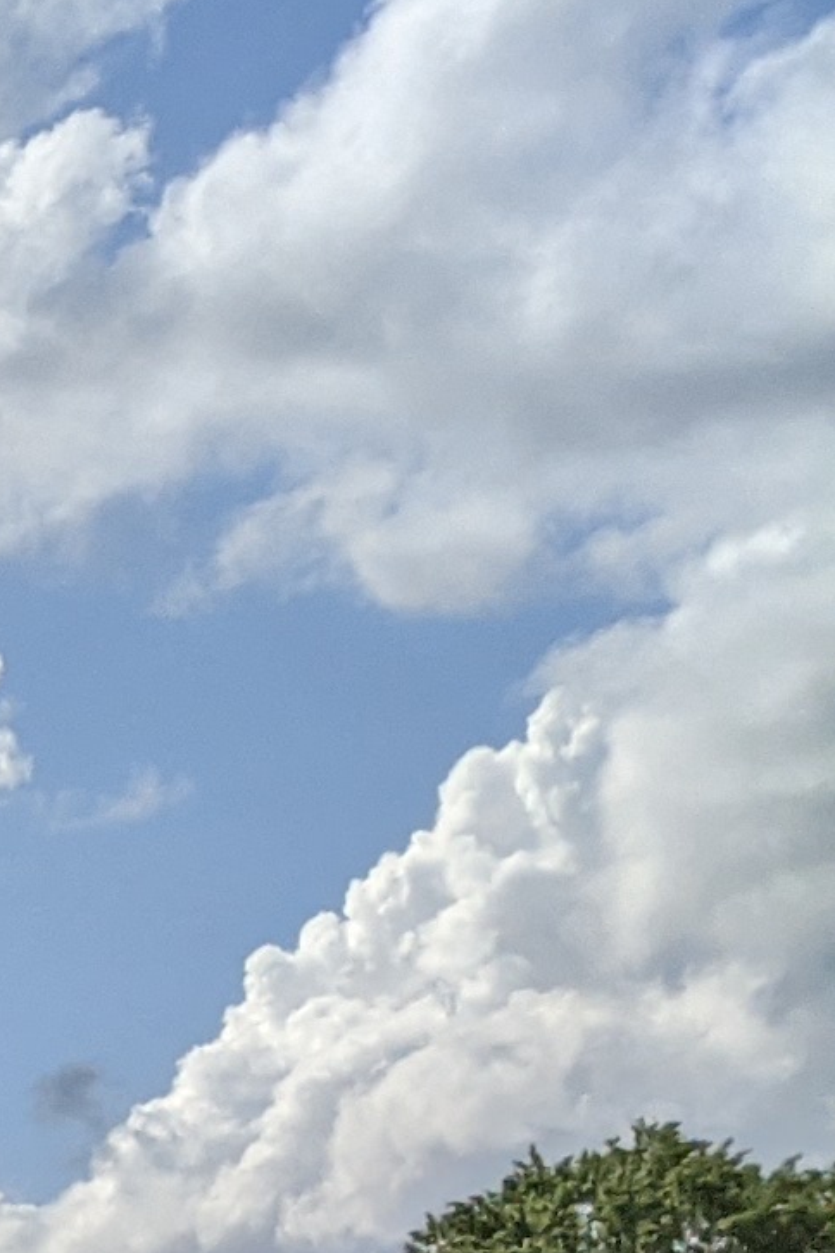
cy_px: 2544
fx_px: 5427
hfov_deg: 6.7
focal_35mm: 156
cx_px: -2627
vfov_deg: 11.7
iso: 101
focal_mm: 4.44
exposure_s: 1/23256
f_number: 1.8
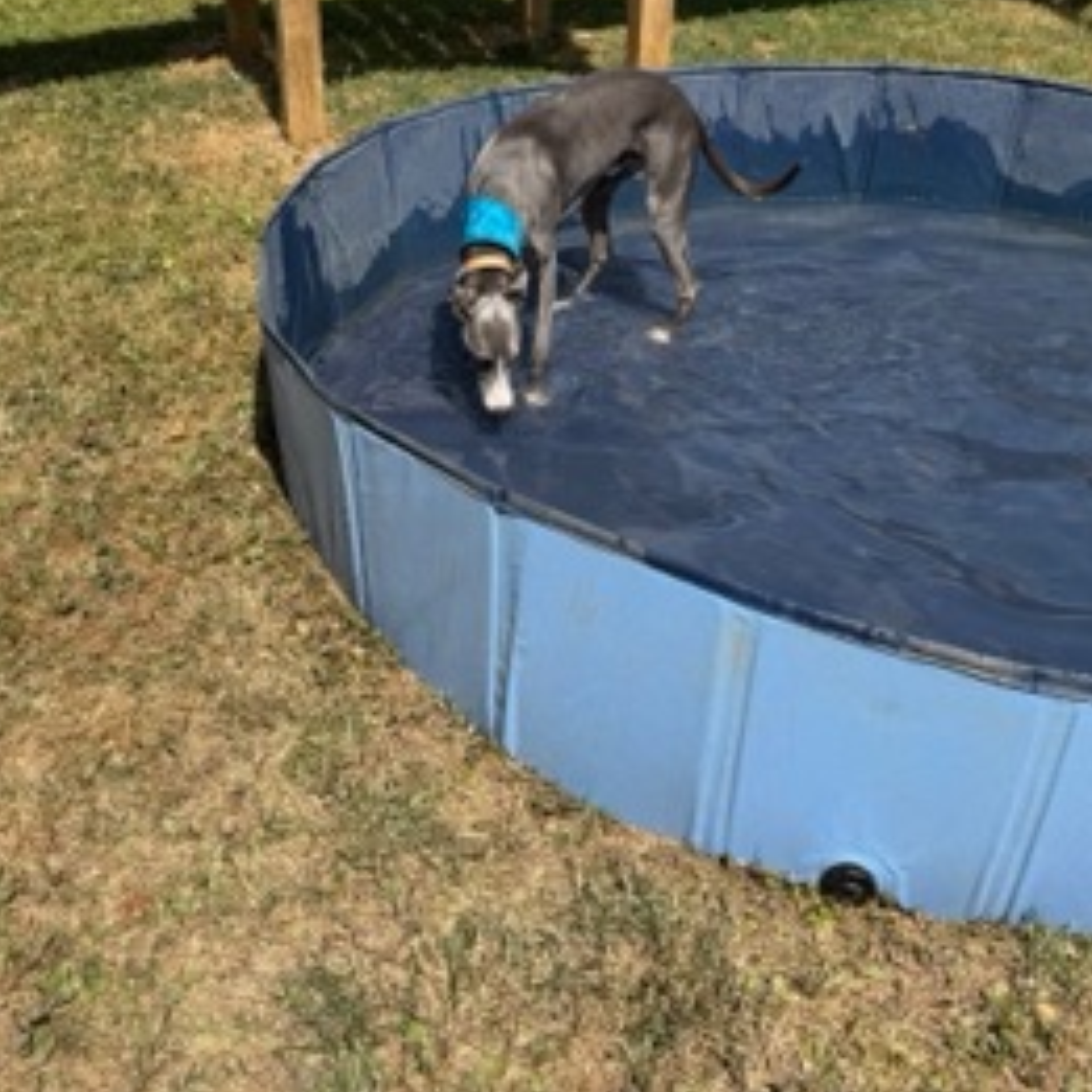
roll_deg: +0.4
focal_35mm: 39
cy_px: 351
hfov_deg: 42.7
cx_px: 464
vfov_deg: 42.2
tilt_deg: -26.0
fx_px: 1392
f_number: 1.78
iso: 80
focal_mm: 6.76
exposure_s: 1/4310
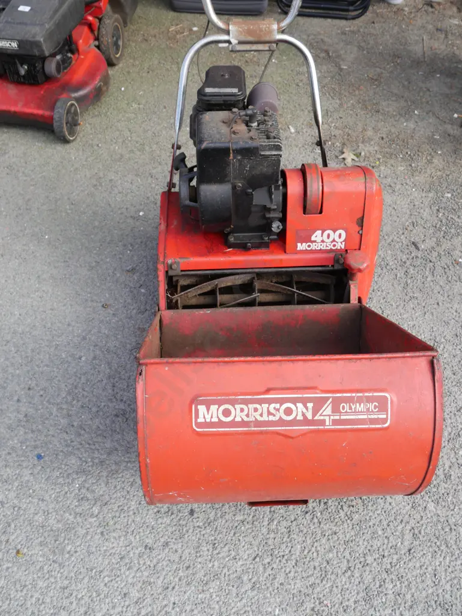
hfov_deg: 46.8
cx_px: 231
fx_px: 533
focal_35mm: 30
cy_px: 308
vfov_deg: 59.9
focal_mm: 15
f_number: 5.6
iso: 200
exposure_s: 1/250
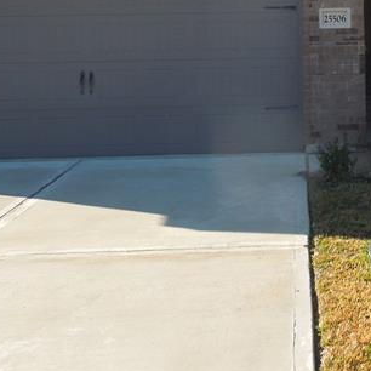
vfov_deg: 22.3
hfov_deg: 22.4
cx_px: 377
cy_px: -12
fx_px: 897
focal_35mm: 74
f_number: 3.3
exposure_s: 1/500
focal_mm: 4.5
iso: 100
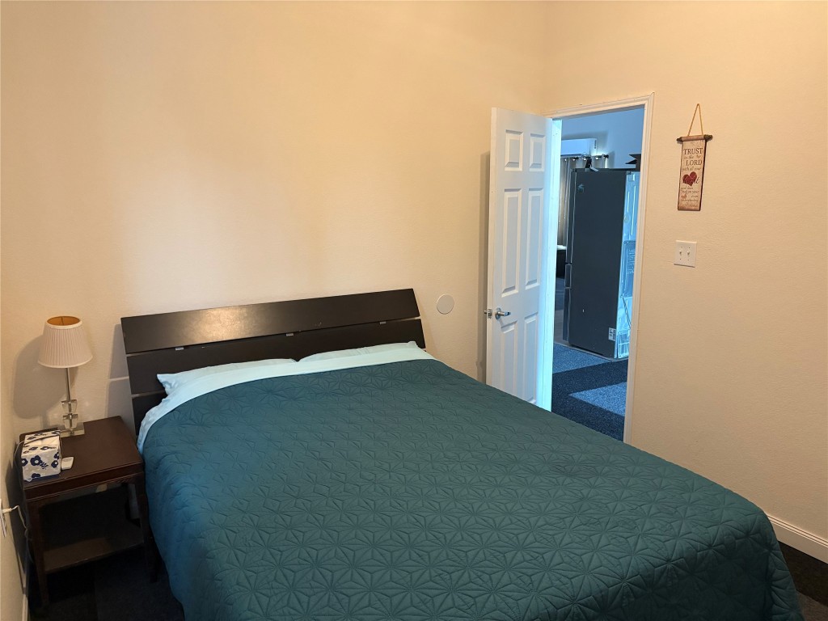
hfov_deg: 67.3
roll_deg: +1.0
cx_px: 414
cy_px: 310
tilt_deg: -11.7
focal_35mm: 26
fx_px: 622
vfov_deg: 53.1
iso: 500
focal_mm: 5.96
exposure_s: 1/60
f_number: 1.6
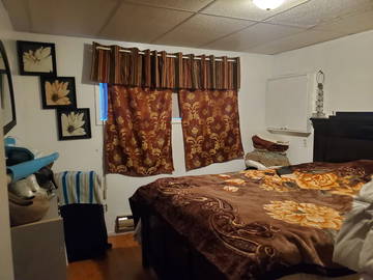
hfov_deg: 67.3
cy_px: 140
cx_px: 186
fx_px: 280
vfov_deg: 53.1
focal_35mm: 26
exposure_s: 1/30
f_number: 1.5
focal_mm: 4.3
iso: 640
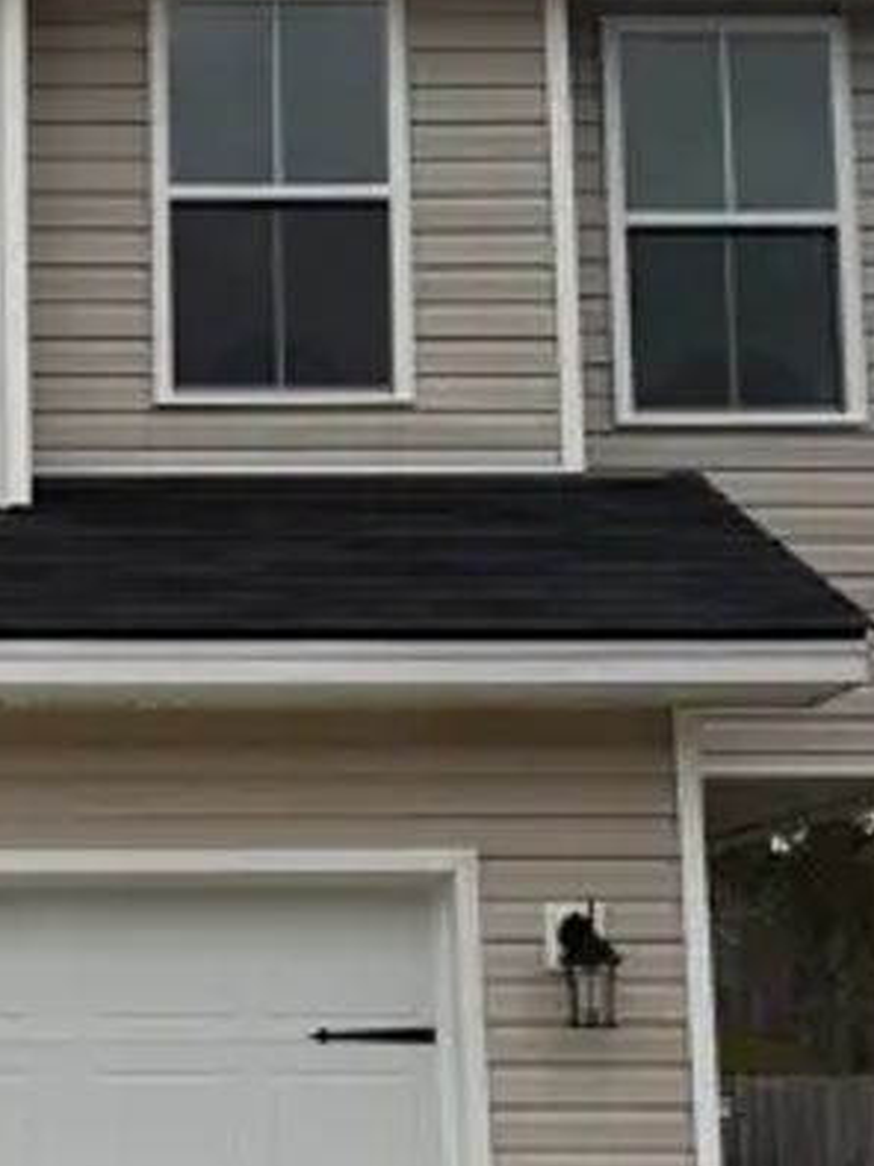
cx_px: -221
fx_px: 2796
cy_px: 796
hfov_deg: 16.9
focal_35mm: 83
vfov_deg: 23.4
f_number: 1.78
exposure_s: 1/1211
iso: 80
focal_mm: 6.76
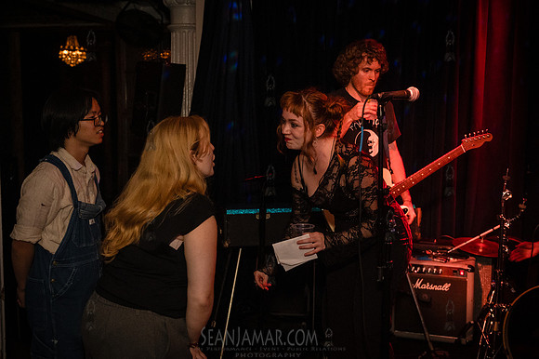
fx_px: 599
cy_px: 180
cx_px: 270
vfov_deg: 33.4
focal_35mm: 40
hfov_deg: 48.5
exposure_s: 1/400
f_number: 3.5
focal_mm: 40
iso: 10000
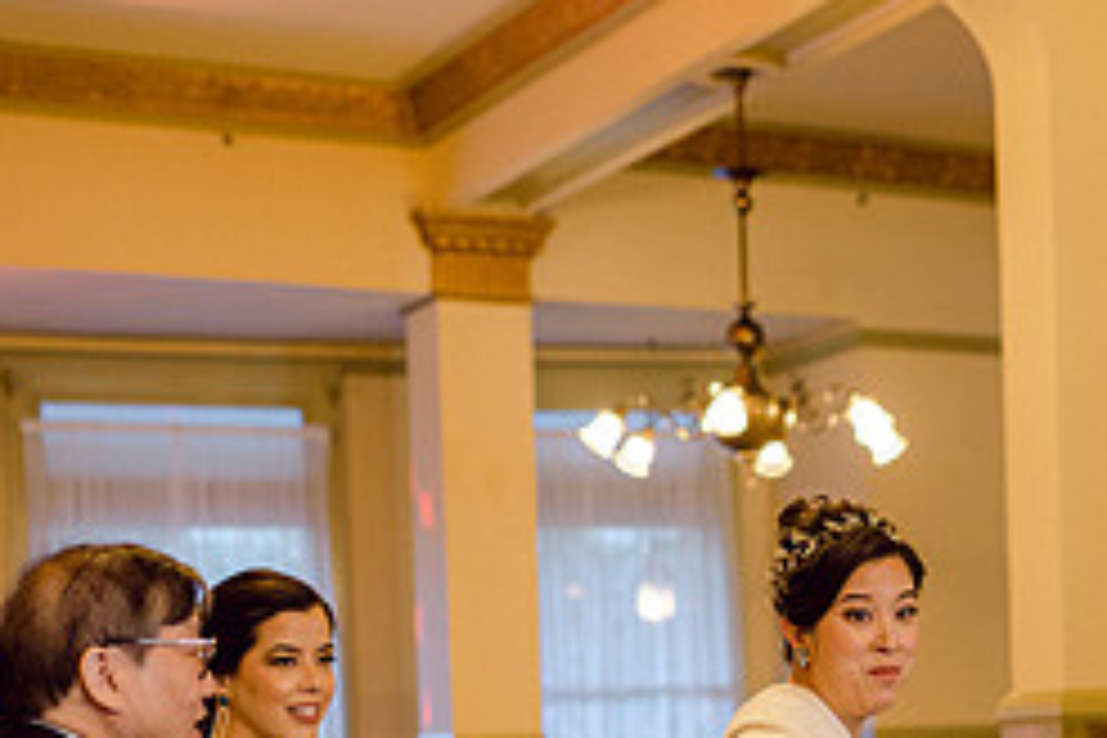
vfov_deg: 15.7
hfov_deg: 23.5
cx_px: 999
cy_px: 846
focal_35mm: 84
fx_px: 2583
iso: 1000
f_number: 2
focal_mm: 35
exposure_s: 1/160
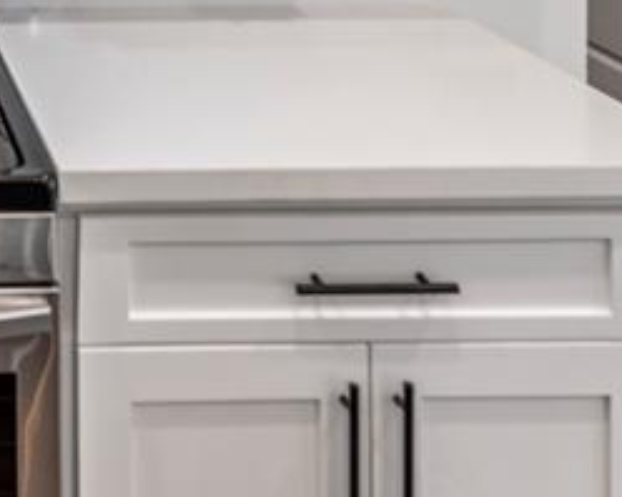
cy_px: -330
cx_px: -153
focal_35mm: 66
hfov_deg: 25.4
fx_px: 1214
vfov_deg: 19.0
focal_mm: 17
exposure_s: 1/5
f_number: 5.6
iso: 100
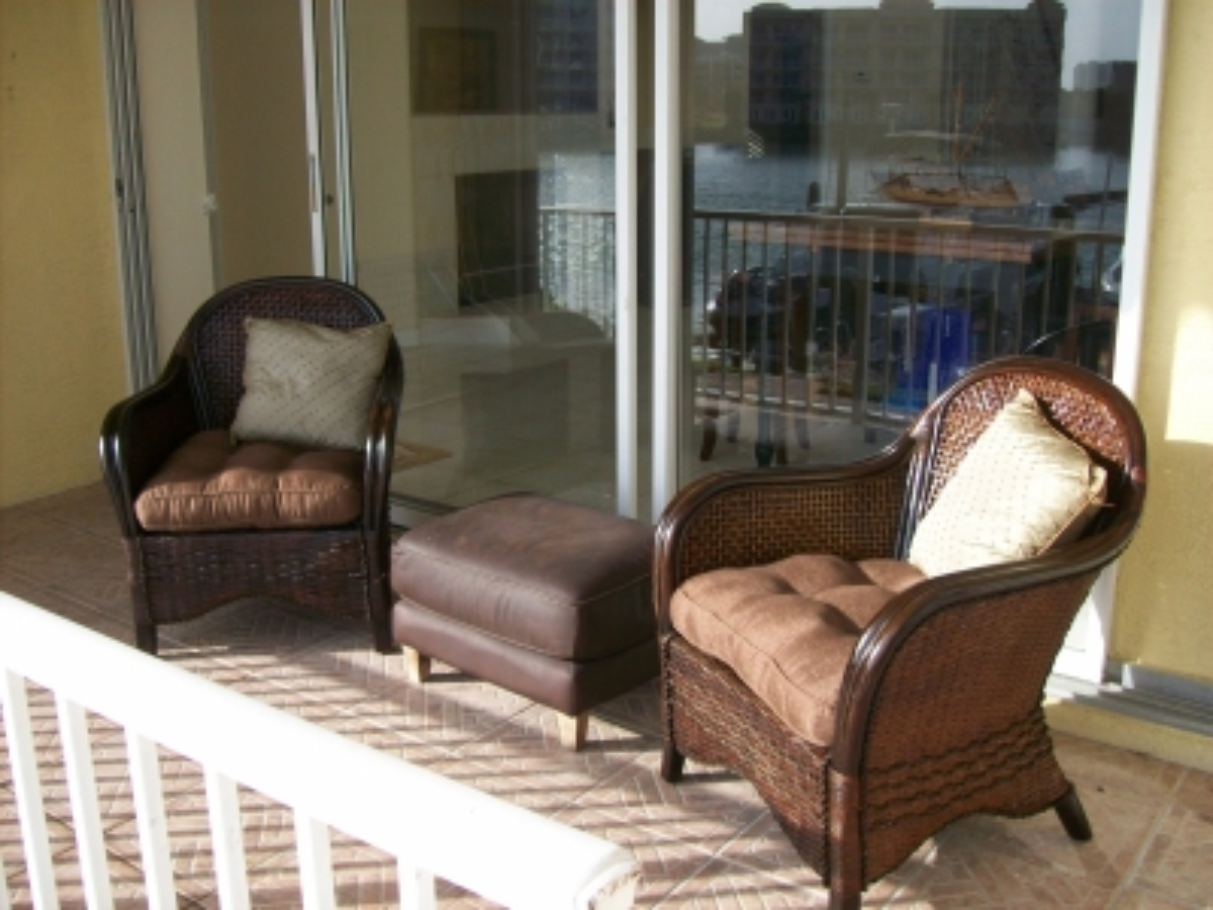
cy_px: 455
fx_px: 1261
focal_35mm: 36
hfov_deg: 51.4
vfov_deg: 39.7
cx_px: 606
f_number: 2.7
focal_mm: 6
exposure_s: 1/640
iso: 80
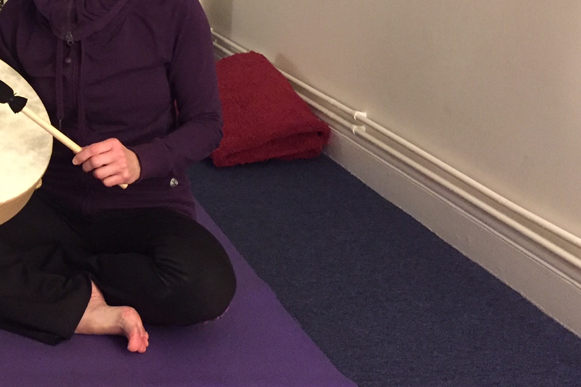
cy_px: 137
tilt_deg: -15.4
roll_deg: -0.5
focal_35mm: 58
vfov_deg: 23.3
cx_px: 75
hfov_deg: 33.0
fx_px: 936
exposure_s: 1/17
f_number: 2.2
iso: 500
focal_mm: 4.15
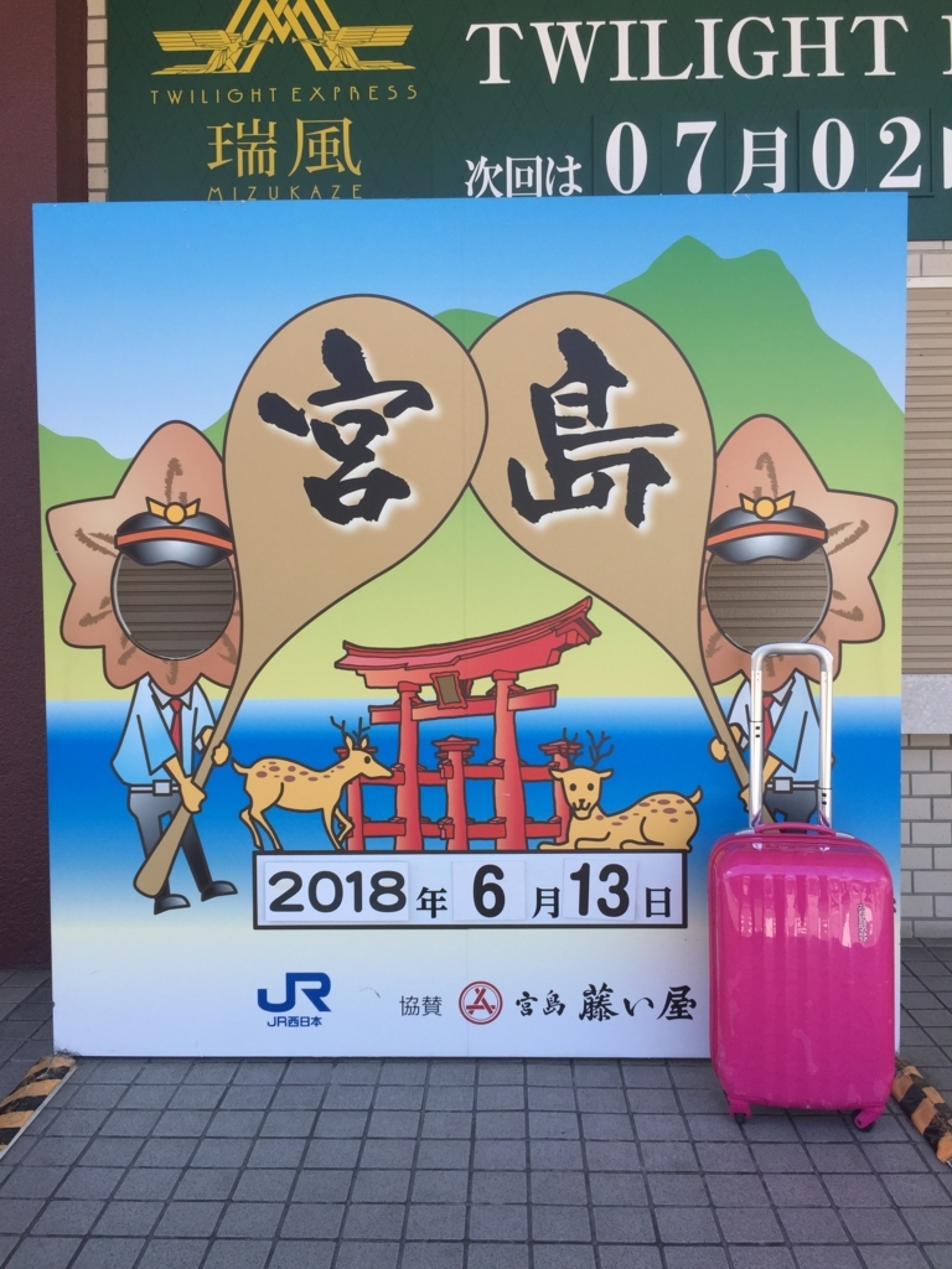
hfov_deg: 48.2
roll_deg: +0.6
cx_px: 476
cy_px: 634
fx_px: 1063
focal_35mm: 29
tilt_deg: +3.4
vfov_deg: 61.7
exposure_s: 1/377
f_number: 2.2
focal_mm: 4.15
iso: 32
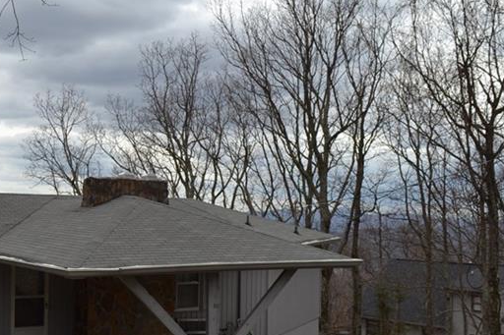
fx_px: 756
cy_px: 205
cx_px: 95
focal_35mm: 54
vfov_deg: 25.0
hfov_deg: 35.6
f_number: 9
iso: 100
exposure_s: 1/200
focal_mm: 18
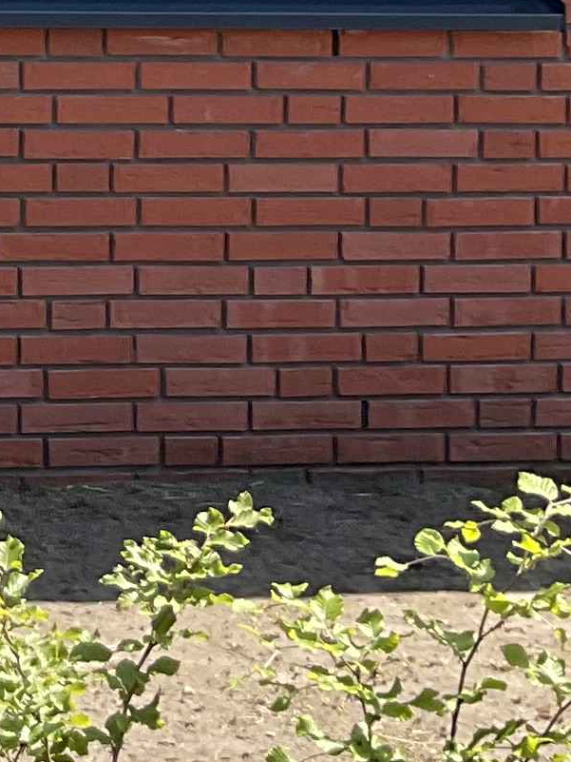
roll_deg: +0.2
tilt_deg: +1.4
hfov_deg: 9.3
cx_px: -697
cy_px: -420
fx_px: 3210
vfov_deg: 12.7
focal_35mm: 146
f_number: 1.8
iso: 16
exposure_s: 1/739
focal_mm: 3
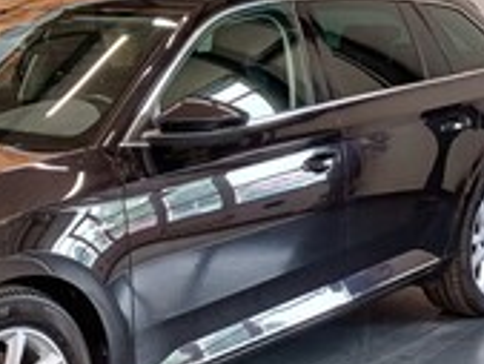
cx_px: 11
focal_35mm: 74
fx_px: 1035
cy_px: 113
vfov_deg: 19.8
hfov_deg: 25.2
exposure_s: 1/50
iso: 200
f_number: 1.8
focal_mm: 4.65
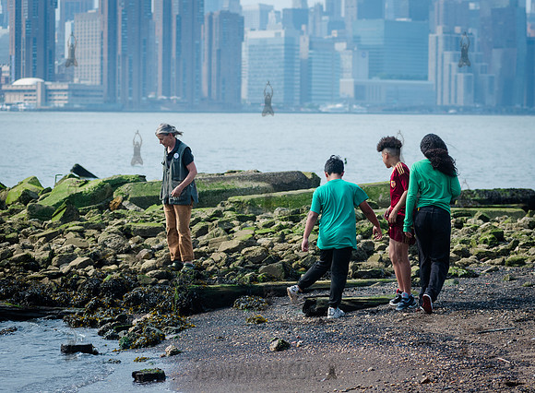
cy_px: 237
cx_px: 340
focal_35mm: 128
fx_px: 1970
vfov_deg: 11.4
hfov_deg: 15.4
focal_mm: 100
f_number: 4
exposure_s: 1/2000
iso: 320
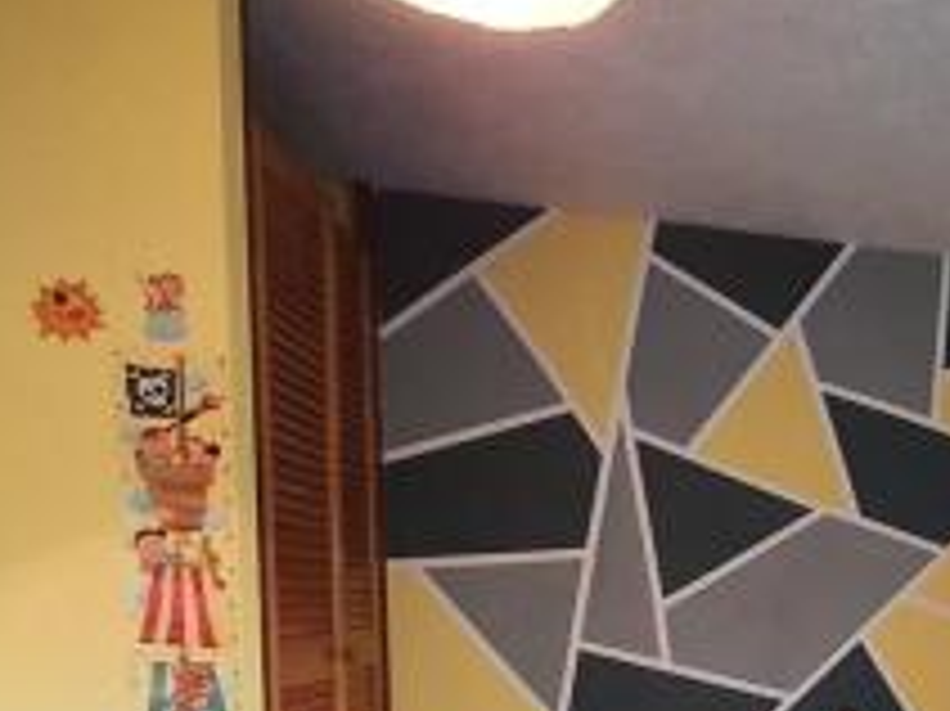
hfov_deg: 43.1
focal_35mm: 36
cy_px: 682
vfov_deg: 36.3
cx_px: 979
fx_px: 987
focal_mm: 1.8
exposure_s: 1/50
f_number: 2.2
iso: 400
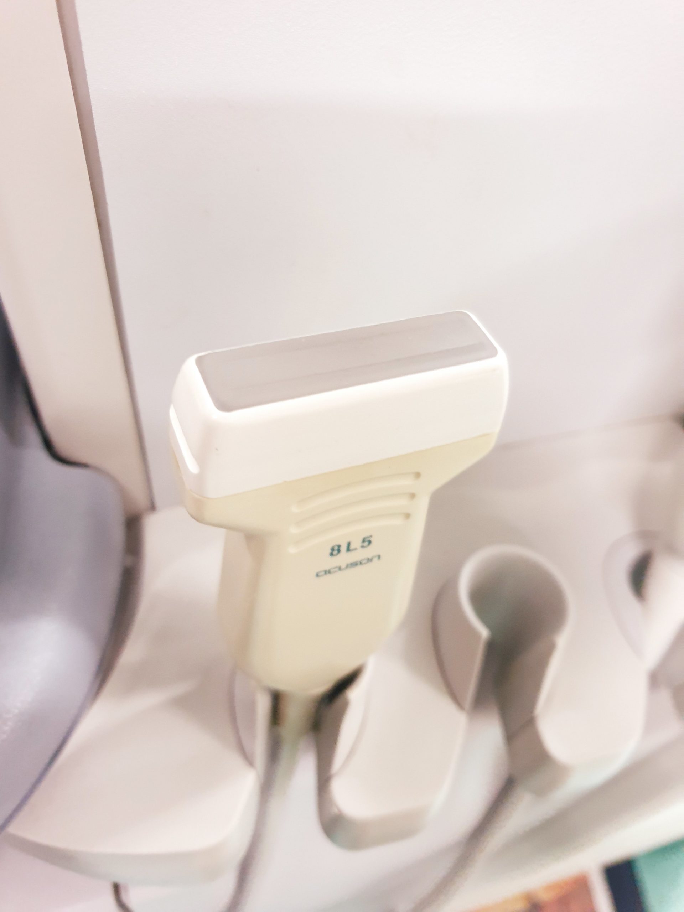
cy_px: 456
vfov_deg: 67.3
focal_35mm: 26
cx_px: 342
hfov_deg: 53.1
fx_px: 685
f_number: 1.5
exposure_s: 1/25
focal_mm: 4.3
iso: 320
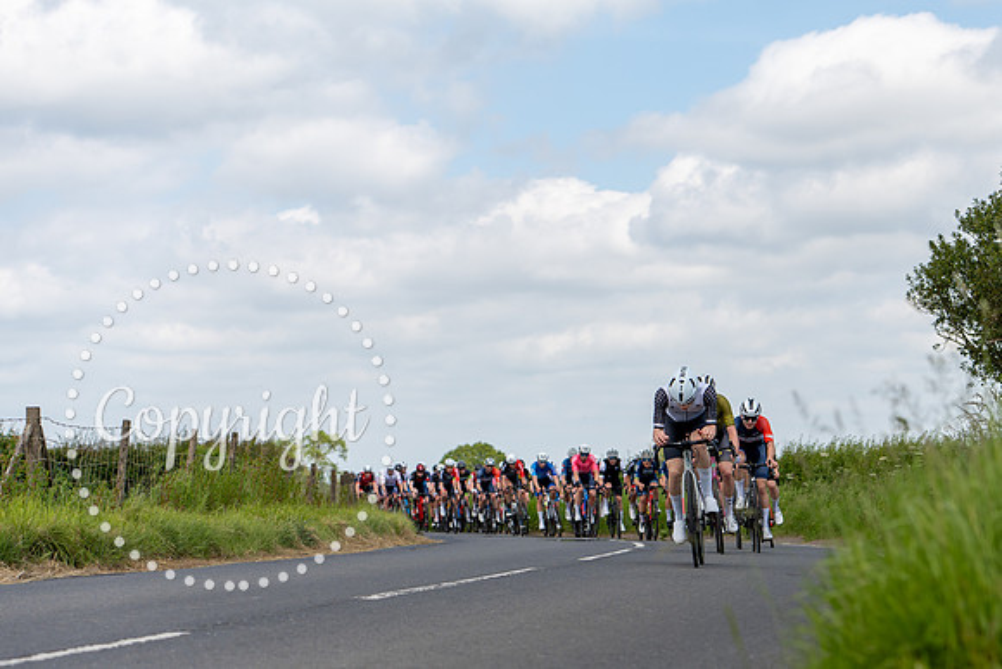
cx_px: 743
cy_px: 496
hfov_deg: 19.5
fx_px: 2889
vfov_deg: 13.2
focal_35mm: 104
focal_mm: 70
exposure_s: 1/1250
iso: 100
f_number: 3.5
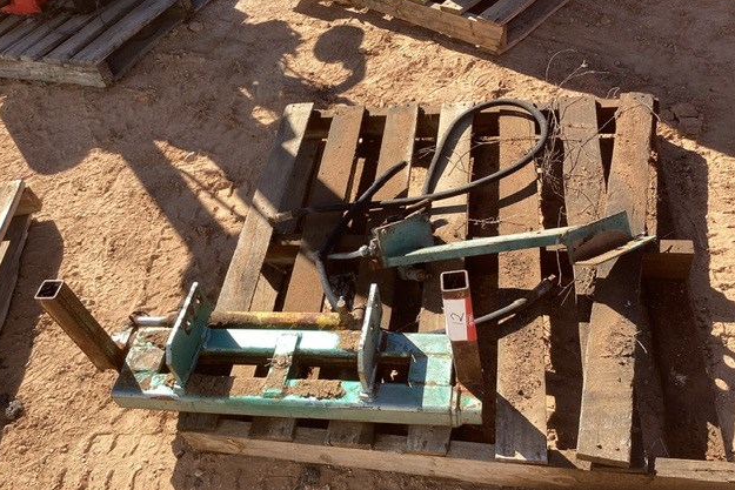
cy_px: 235
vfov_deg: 40.0
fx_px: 674
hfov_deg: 57.2
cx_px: 368
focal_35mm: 33
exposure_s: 1/646
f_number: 2.4
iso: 25
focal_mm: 3.3
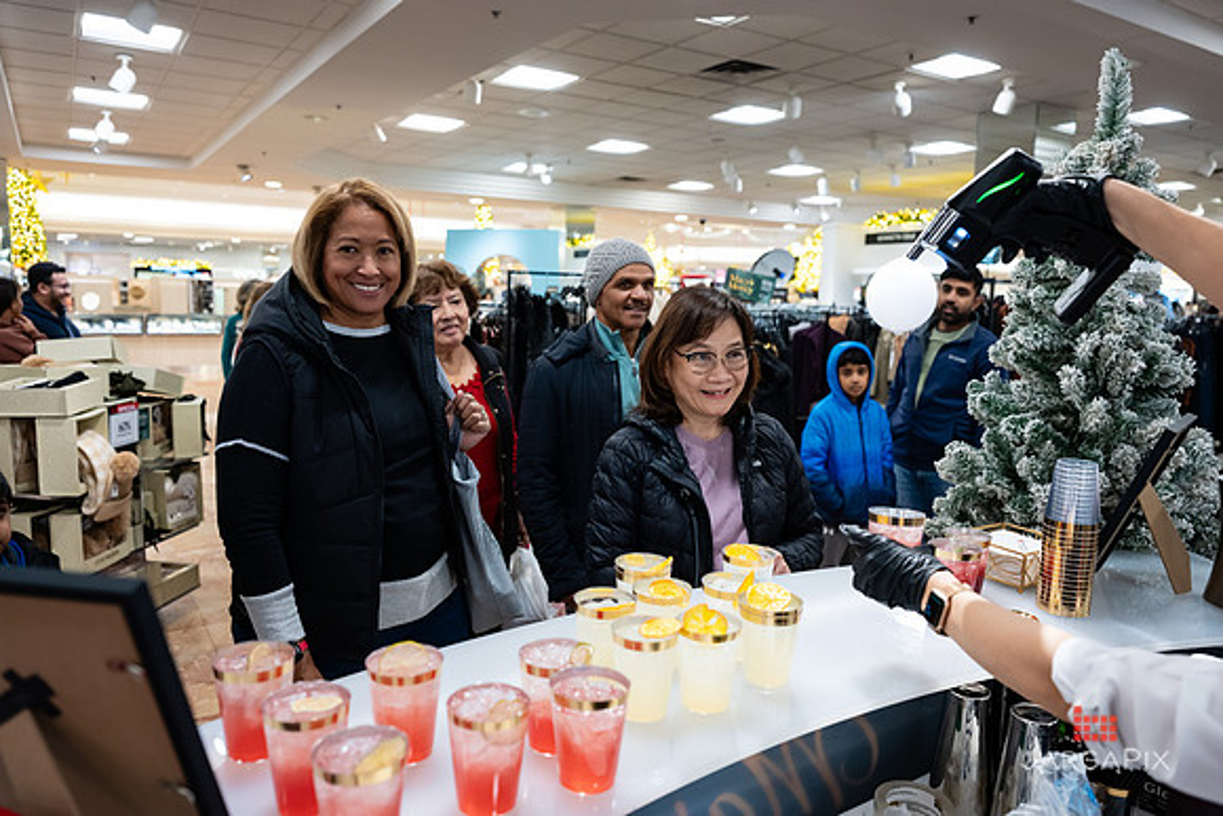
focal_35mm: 25
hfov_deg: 71.3
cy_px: 408
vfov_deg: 51.2
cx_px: 612
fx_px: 852
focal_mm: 24
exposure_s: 1/125
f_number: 3.2
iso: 1000
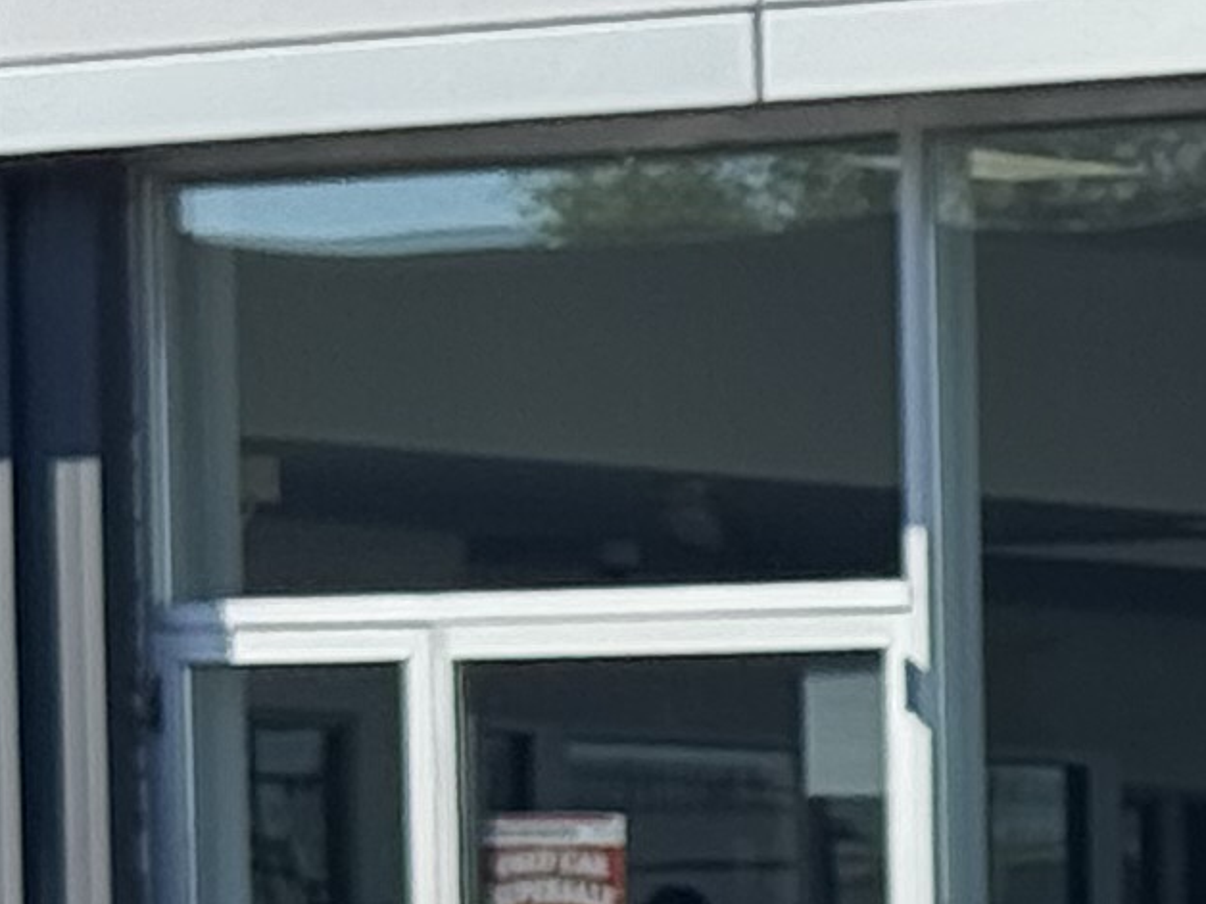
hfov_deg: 5.9
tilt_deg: -4.4
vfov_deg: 4.7
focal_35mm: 308
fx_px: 10731
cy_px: 1940
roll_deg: -0.7
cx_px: 3697
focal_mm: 6.76
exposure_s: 1/3226
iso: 80
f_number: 1.78
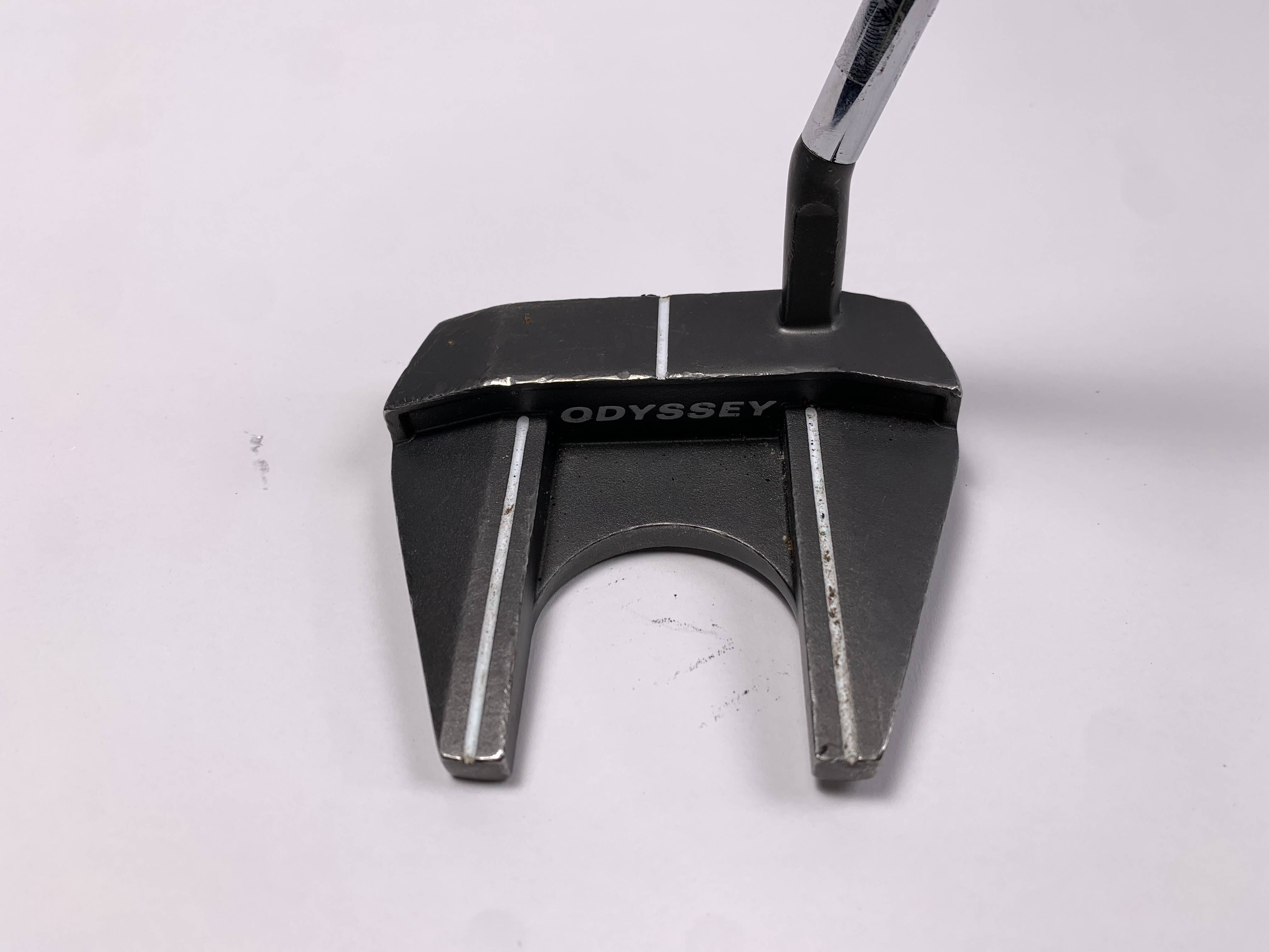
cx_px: 634
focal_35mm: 26
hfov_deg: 67.3
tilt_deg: -44.7
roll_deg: -0.1
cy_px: 476
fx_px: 953
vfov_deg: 53.1
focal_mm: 4.25
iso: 25
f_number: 1.8
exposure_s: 1/215
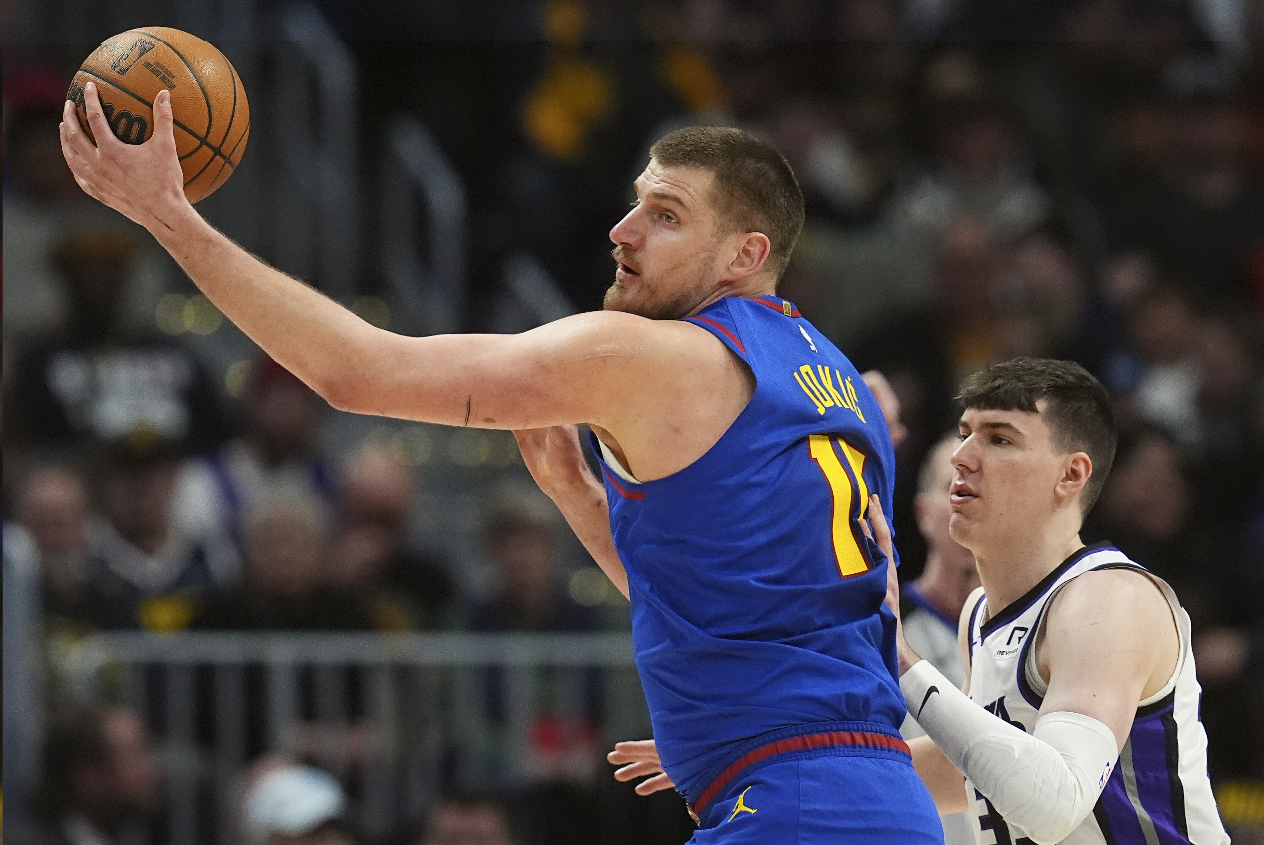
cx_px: 632
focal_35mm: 600
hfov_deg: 3.4
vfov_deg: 2.3
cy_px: 422
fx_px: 21085
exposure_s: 1/2000
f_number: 3.5
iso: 5000
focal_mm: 400
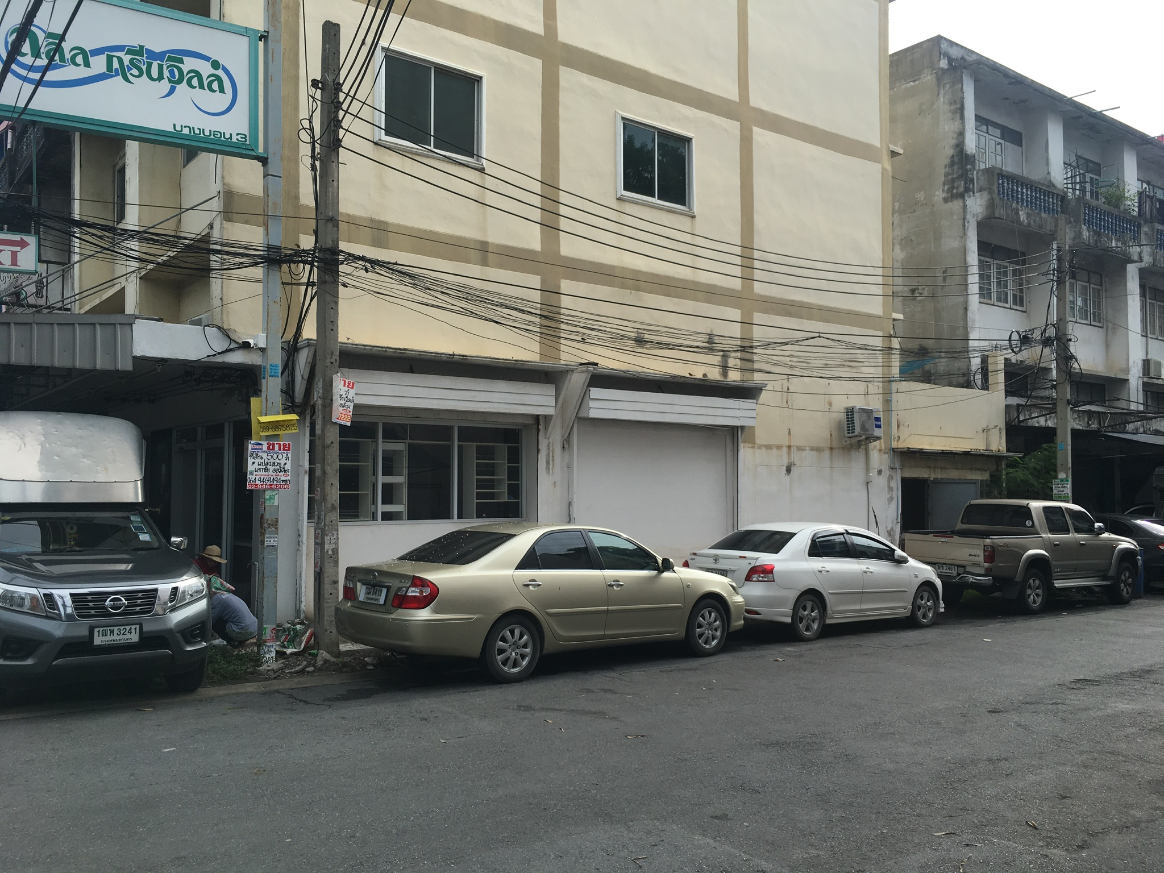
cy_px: 436
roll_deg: -1.1
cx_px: 582
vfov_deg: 48.2
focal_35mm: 29
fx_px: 975
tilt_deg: +1.5
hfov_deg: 61.7
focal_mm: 4.15
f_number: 2.2
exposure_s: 1/986
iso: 25
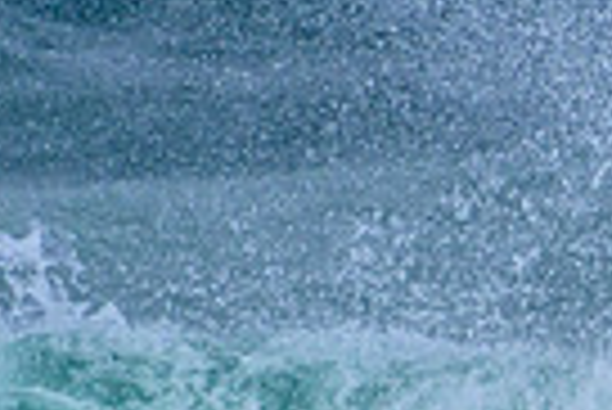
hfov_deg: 0.5
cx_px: 846
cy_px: 638
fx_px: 65434
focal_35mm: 3845
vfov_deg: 0.4
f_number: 11
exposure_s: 1/2500
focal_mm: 900
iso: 720
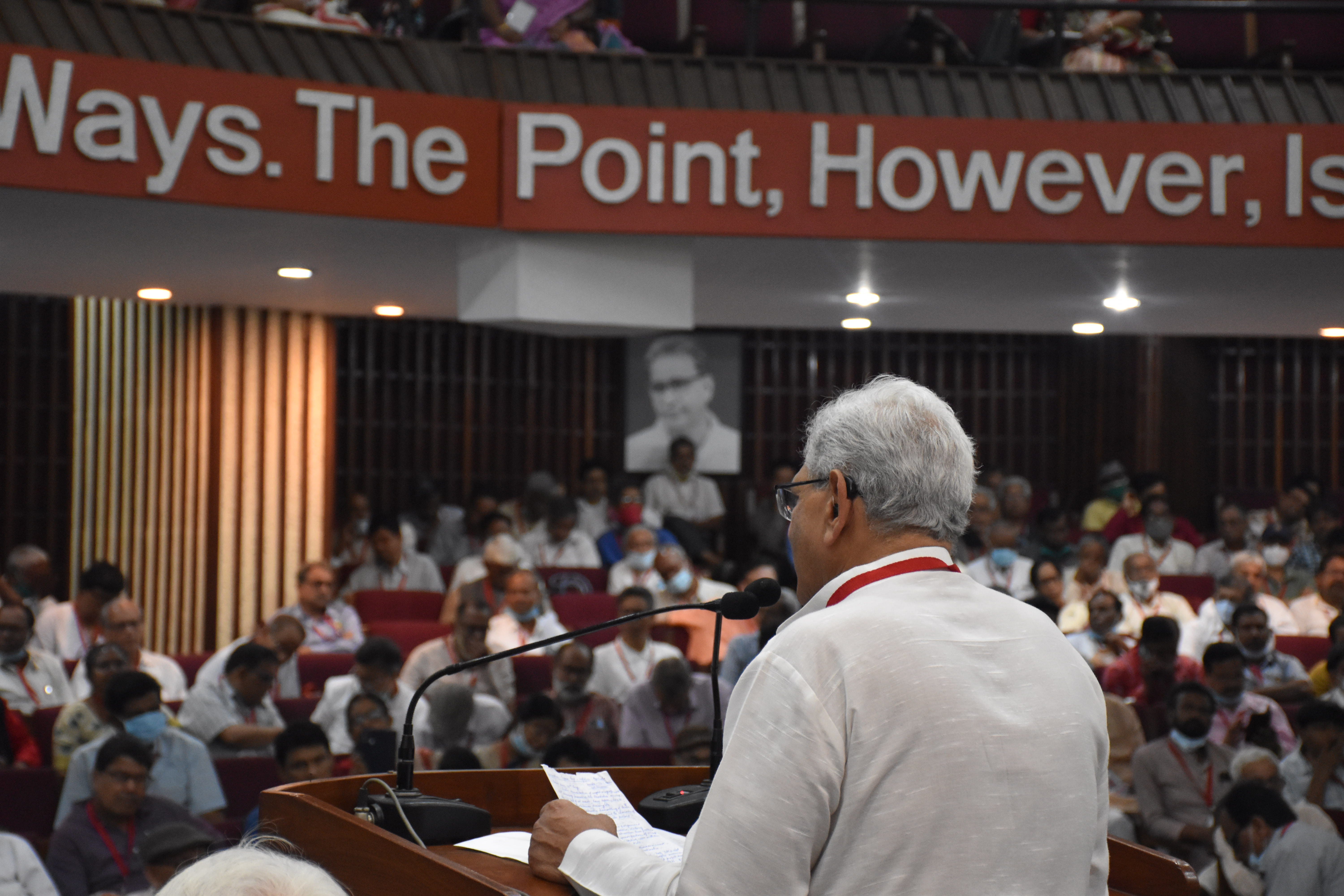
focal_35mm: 84
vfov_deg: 16.3
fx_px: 3136
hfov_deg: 24.2
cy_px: 448
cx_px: 672
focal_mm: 56
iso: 2500
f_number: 4.8
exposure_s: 1/60
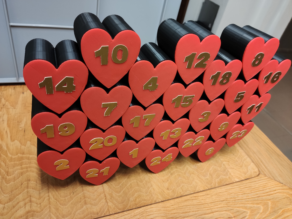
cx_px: 146
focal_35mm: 26
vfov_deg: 53.1
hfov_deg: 67.3
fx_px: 219
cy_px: 110
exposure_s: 1/60
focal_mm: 4.75
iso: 1309
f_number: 1.75
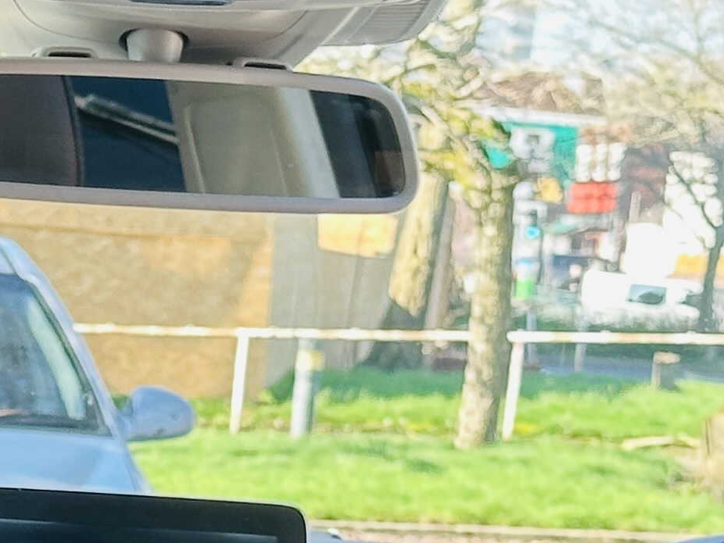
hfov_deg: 9.3
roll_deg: -5.1
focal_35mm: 209
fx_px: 4372
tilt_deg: -2.8
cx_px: -188
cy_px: 465
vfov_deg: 7.1
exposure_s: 1/141
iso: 50
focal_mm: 6.86
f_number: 1.78
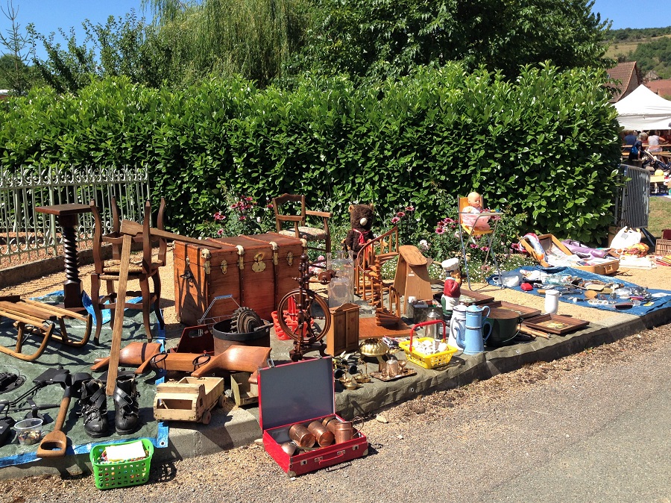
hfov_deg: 55.4
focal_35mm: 33
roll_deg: +1.4
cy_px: 252
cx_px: 336
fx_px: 639
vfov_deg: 42.9
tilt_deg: -8.9
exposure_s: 1/1022
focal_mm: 4.12
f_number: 2.4
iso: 50
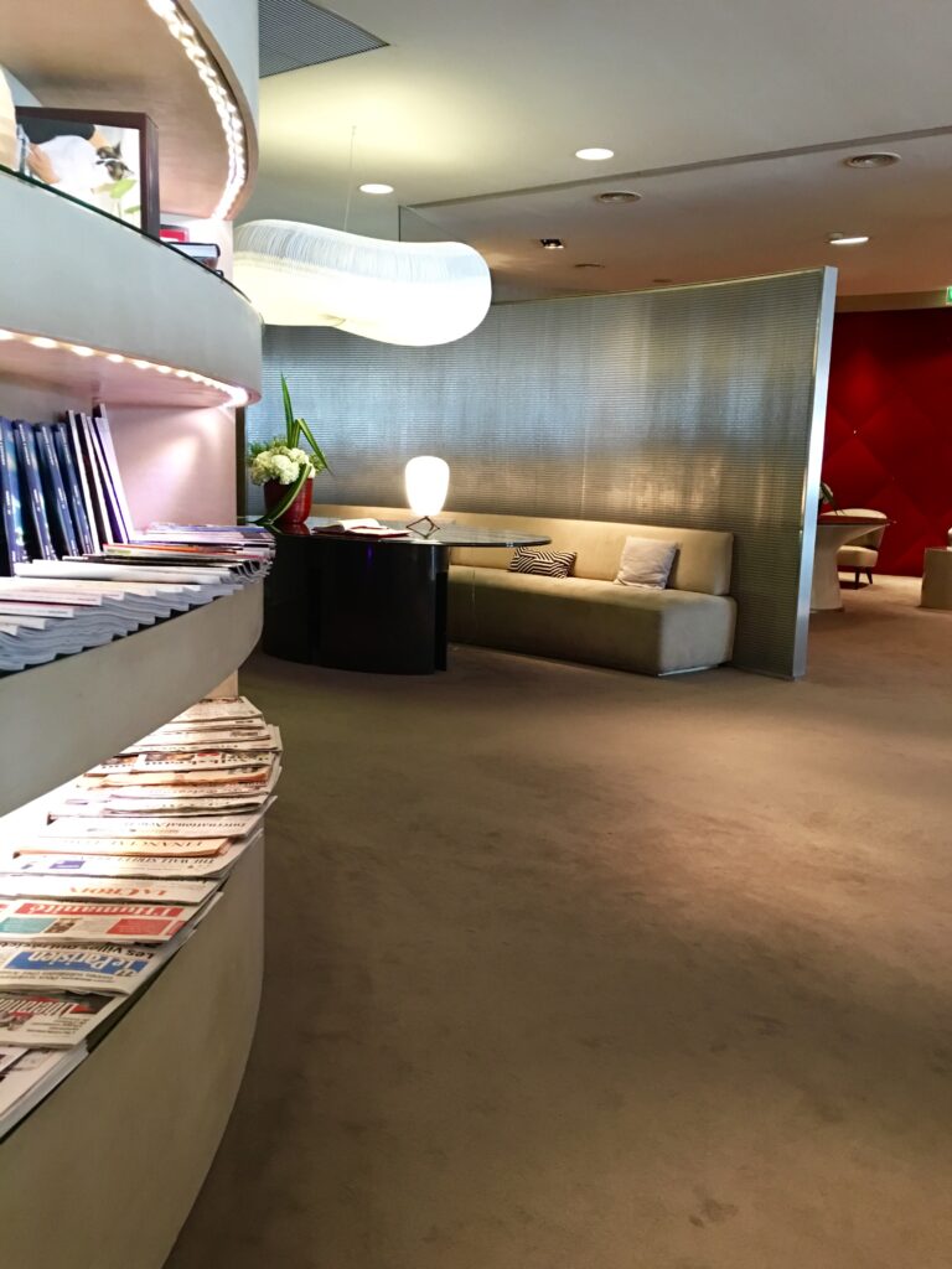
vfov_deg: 61.7
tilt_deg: -8.3
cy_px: 634
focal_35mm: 29
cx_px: 476
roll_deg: -0.4
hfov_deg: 48.2
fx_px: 1063
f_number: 2.2
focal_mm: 4.15
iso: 80
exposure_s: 1/10
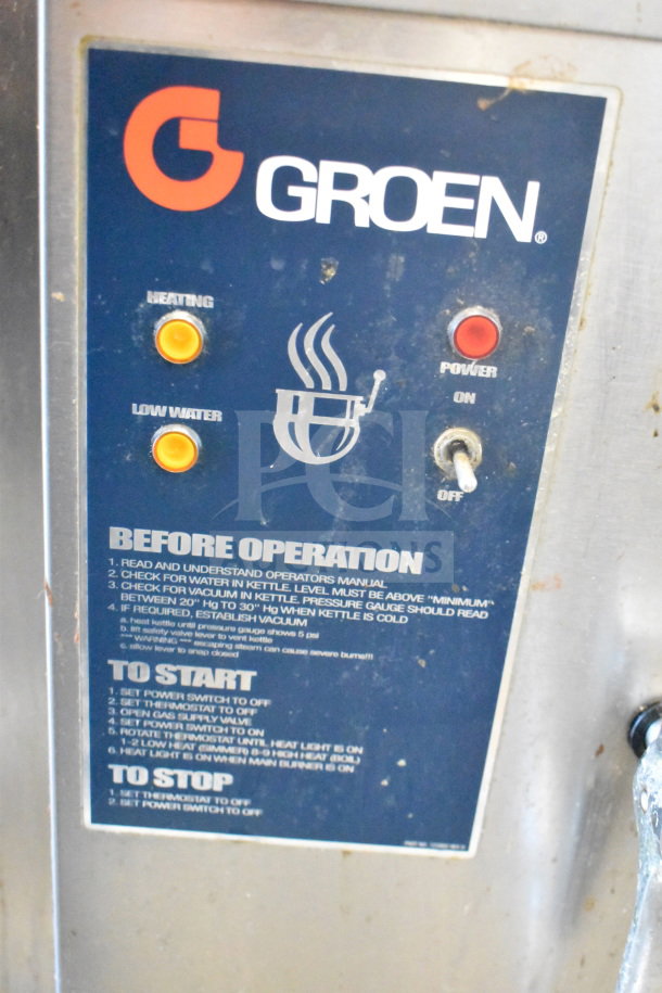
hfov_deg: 34.2
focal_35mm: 39
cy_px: 496
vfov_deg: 49.6
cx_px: 331
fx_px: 1076
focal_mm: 26
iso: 22800
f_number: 4
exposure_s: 1/40
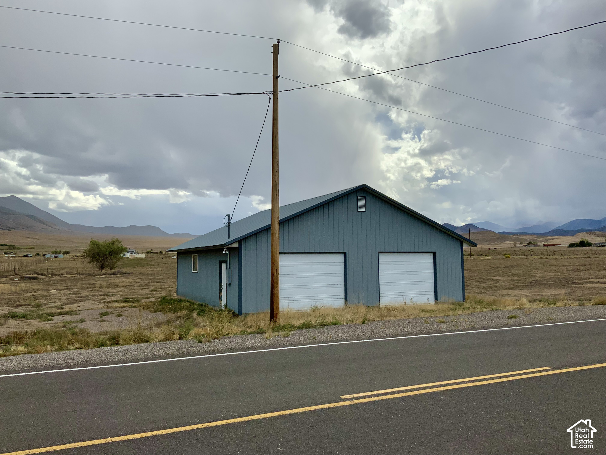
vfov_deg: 48.2
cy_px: 228
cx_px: 303
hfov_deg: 61.7
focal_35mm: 29
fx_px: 508
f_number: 1.8
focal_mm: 3
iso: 20
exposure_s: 1/2801
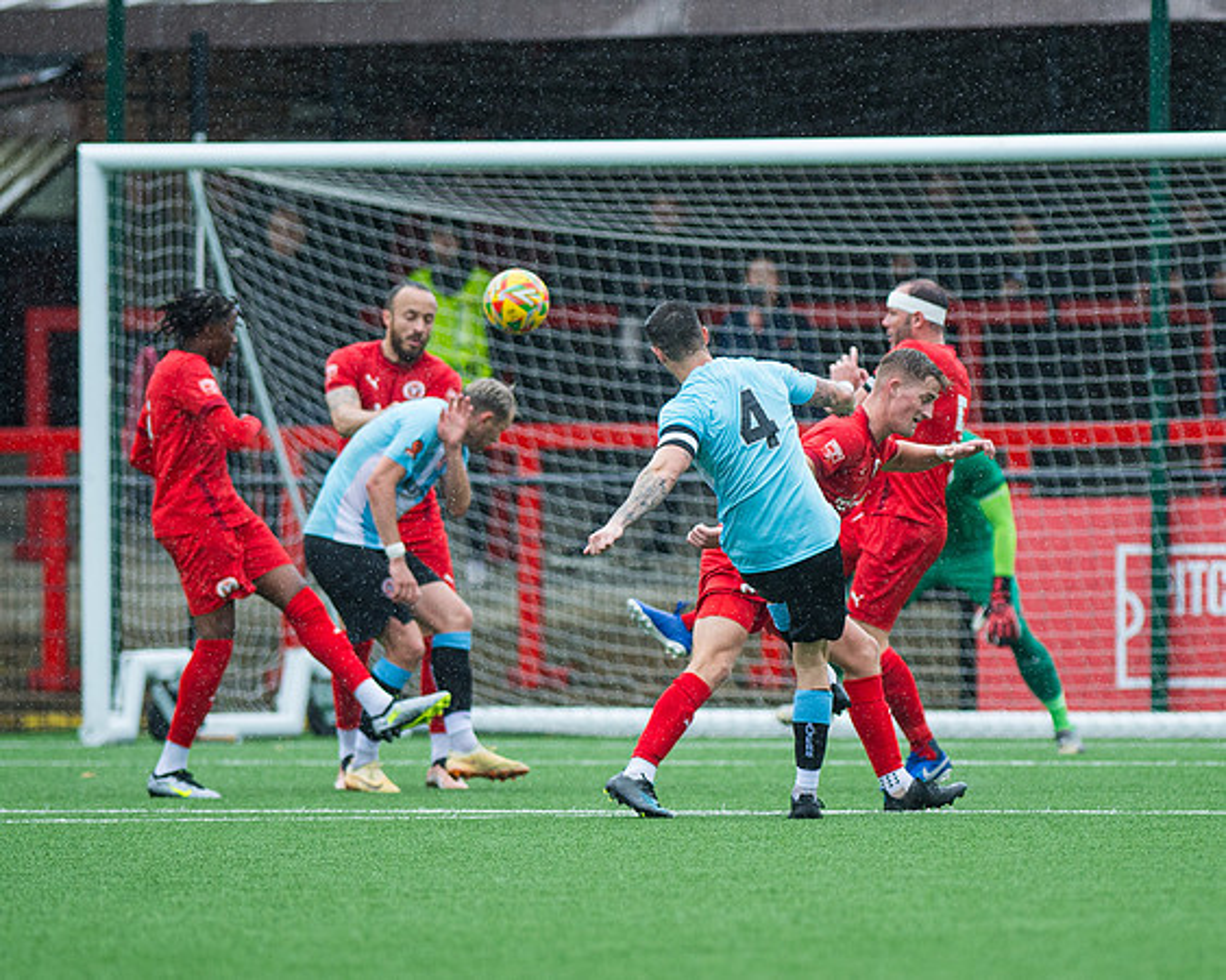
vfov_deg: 2.8
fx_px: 19993
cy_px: 520
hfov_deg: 3.5
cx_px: 800
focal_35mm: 551
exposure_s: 1/2000
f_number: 2.8
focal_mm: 300
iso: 400
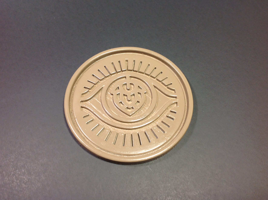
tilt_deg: -63.9
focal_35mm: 36
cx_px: 135
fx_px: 278
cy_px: 101
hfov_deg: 51.4
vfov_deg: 39.6
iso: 64
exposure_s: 1/24
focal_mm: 4.28
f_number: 2.4
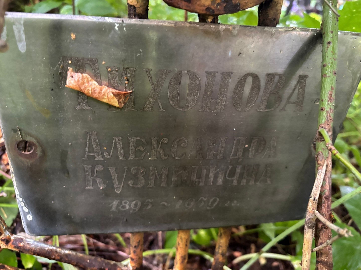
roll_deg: -10.9
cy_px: 135
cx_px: 180
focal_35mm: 26
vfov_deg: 53.1
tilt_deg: -39.6
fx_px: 271
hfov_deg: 67.3
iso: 640
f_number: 1.6
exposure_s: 1/32
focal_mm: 5.96
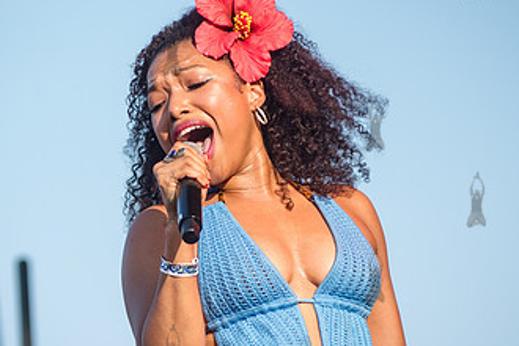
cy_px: 199
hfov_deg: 5.9
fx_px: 5074
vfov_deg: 3.9
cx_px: 171
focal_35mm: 352
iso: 320
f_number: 4
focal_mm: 200
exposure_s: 1/2500
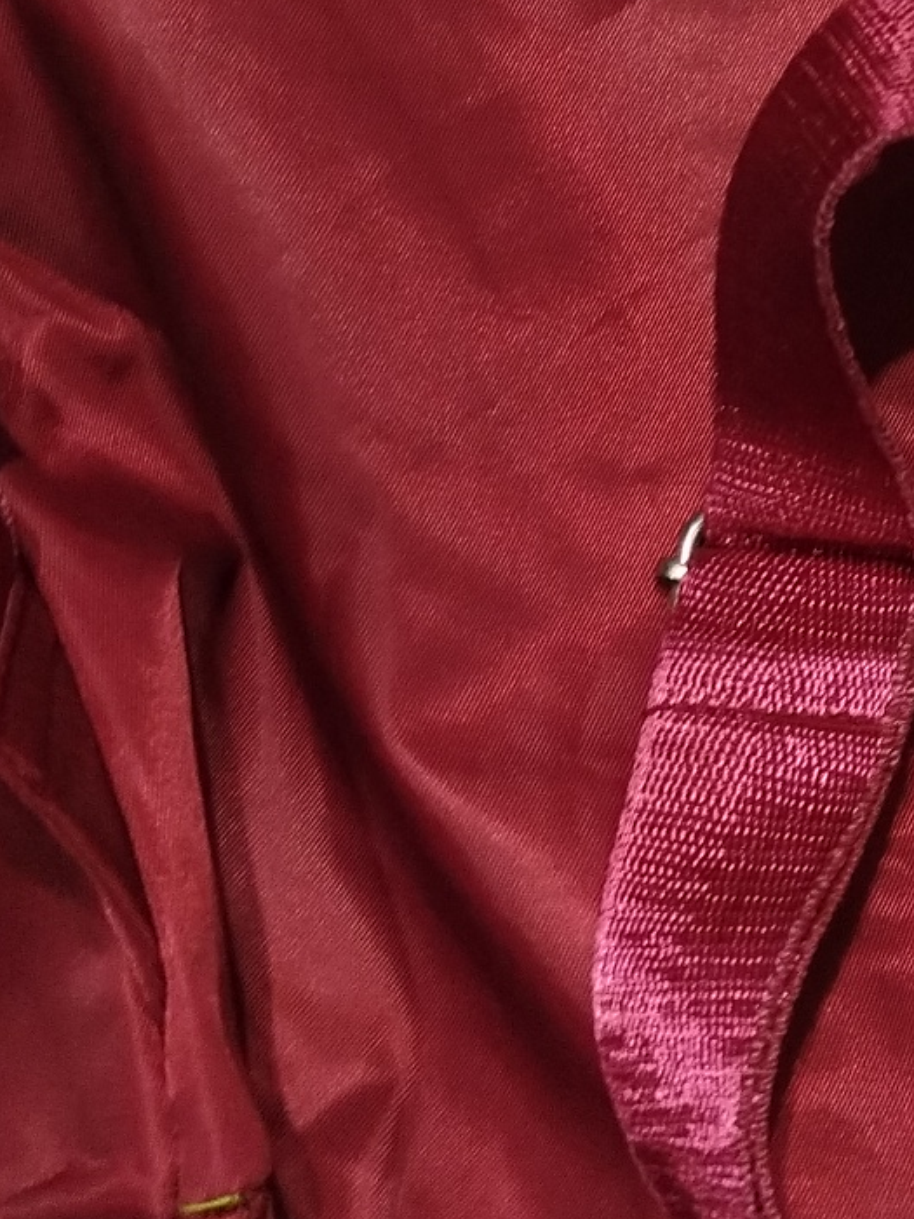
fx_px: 2781
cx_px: 778
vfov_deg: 24.3
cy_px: 228
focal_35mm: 79
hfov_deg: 18.4
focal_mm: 5.31
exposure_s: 1/33
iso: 500
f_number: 1.7
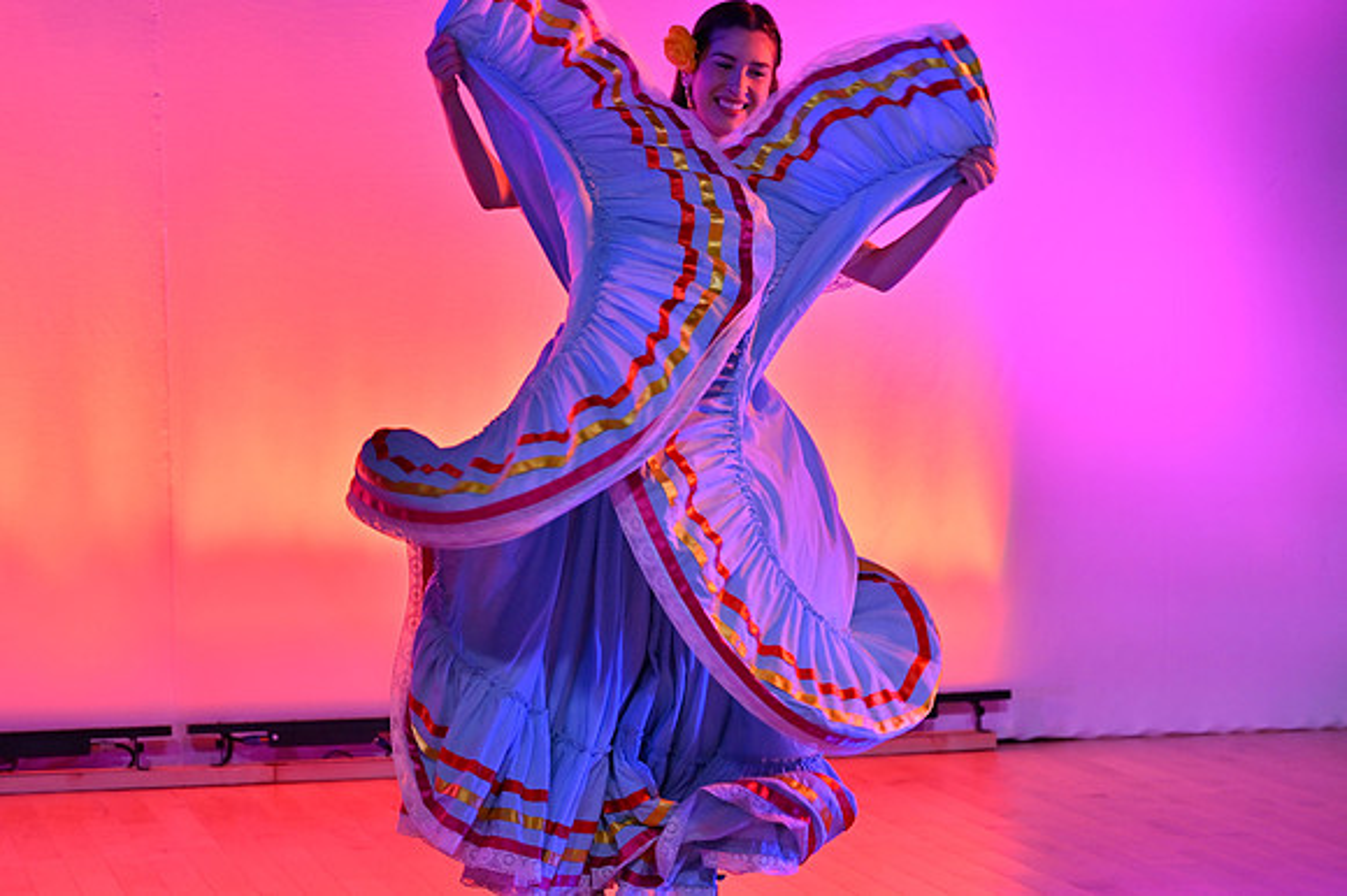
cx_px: 674
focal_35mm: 105
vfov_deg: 13.0
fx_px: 3926
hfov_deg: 19.5
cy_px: 448
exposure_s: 1/500
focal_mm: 70
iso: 250
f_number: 2.8
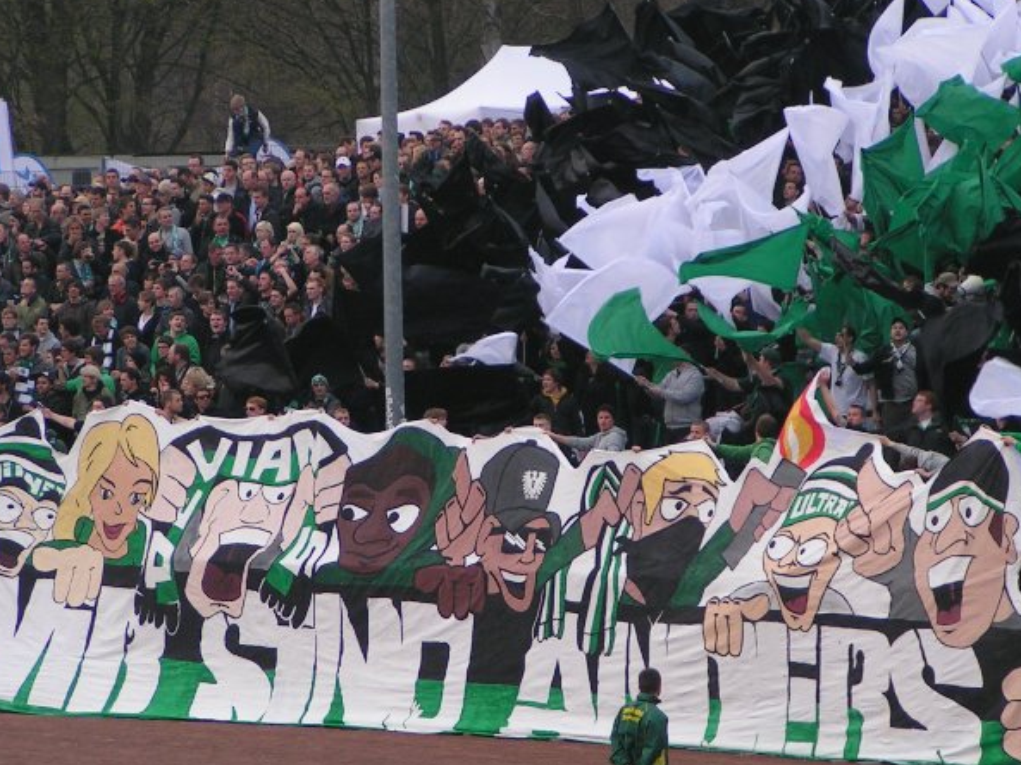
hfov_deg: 8.2
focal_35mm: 243
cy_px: 465
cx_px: 477
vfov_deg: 6.1
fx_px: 7163
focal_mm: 27.5
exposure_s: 1/200
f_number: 3.5
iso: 80
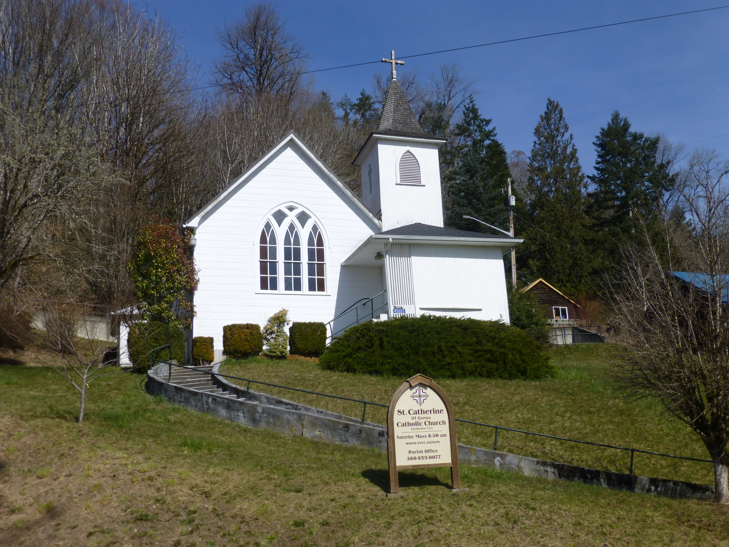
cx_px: 364
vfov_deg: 36.8
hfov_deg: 47.9
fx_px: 821
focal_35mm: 39
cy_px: 274
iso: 100
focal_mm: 6.9
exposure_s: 1/1300
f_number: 3.9
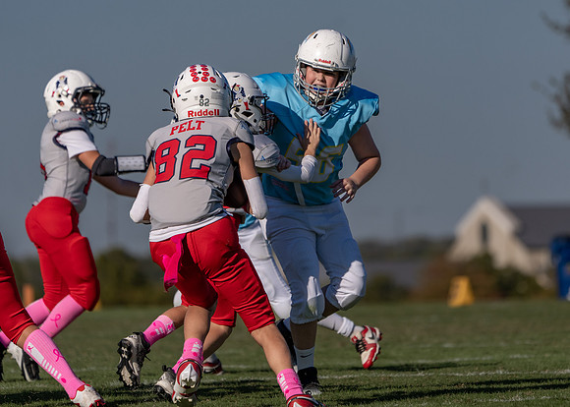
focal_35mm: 390
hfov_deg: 5.2
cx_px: 330
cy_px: 183
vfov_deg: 3.7
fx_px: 6309
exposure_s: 1/3200
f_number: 5.6
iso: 250
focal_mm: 315
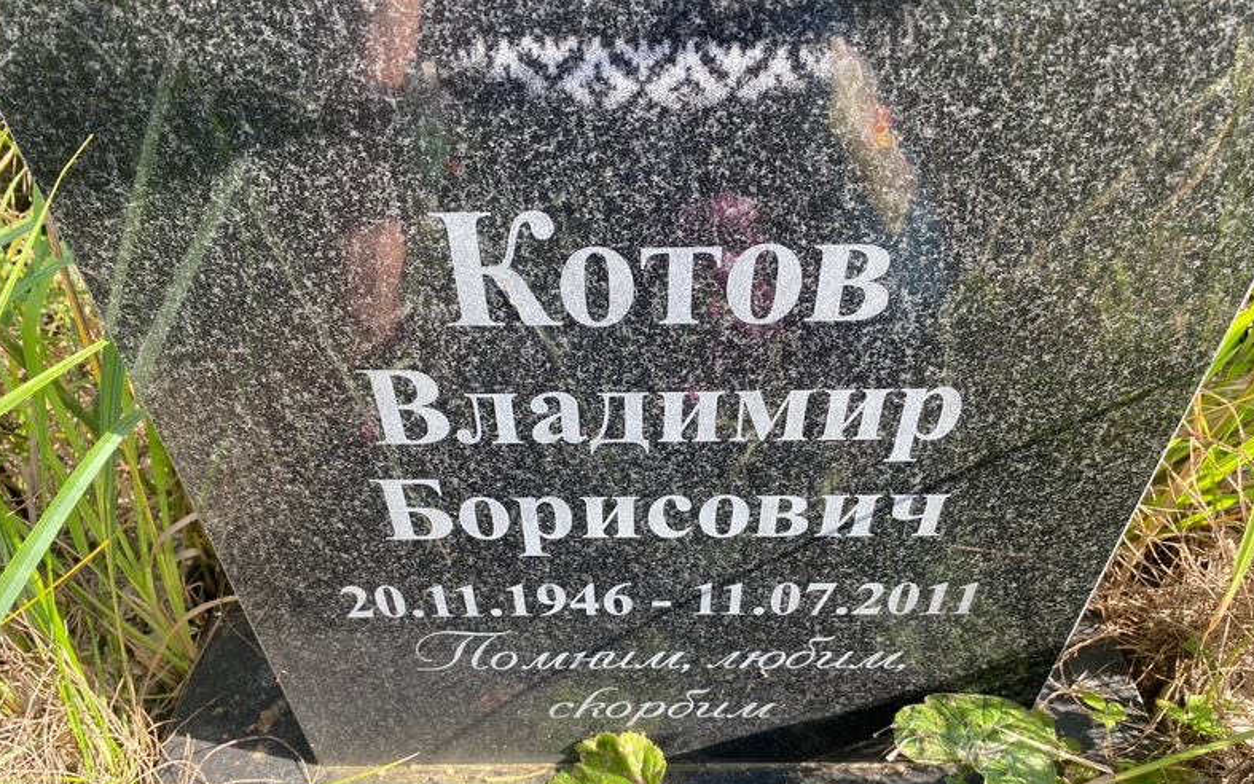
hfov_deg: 66.5
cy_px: 464
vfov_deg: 44.4
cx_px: 621
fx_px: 957
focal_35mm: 28
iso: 32
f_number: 1.8
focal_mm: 4.25
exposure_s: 1/276
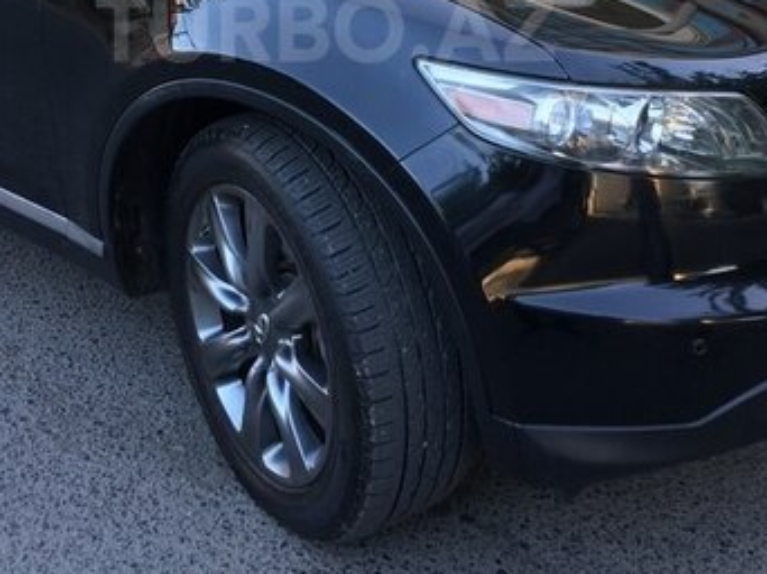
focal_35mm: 56
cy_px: 28
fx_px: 1240
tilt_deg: -15.8
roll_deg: +2.1
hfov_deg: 34.3
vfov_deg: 25.1
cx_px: 325
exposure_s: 1/50
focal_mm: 4.15
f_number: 2.2
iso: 25
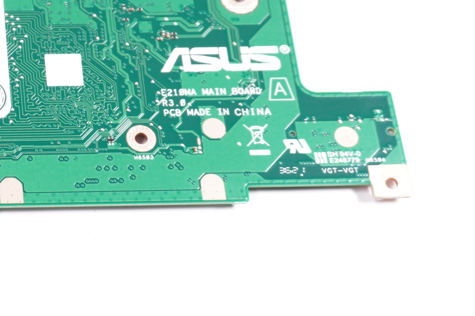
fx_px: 1256
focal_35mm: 95
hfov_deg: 19.9
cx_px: -122
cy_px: 163
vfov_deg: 14.3
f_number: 5.6
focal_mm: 25
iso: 400
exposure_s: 1/80
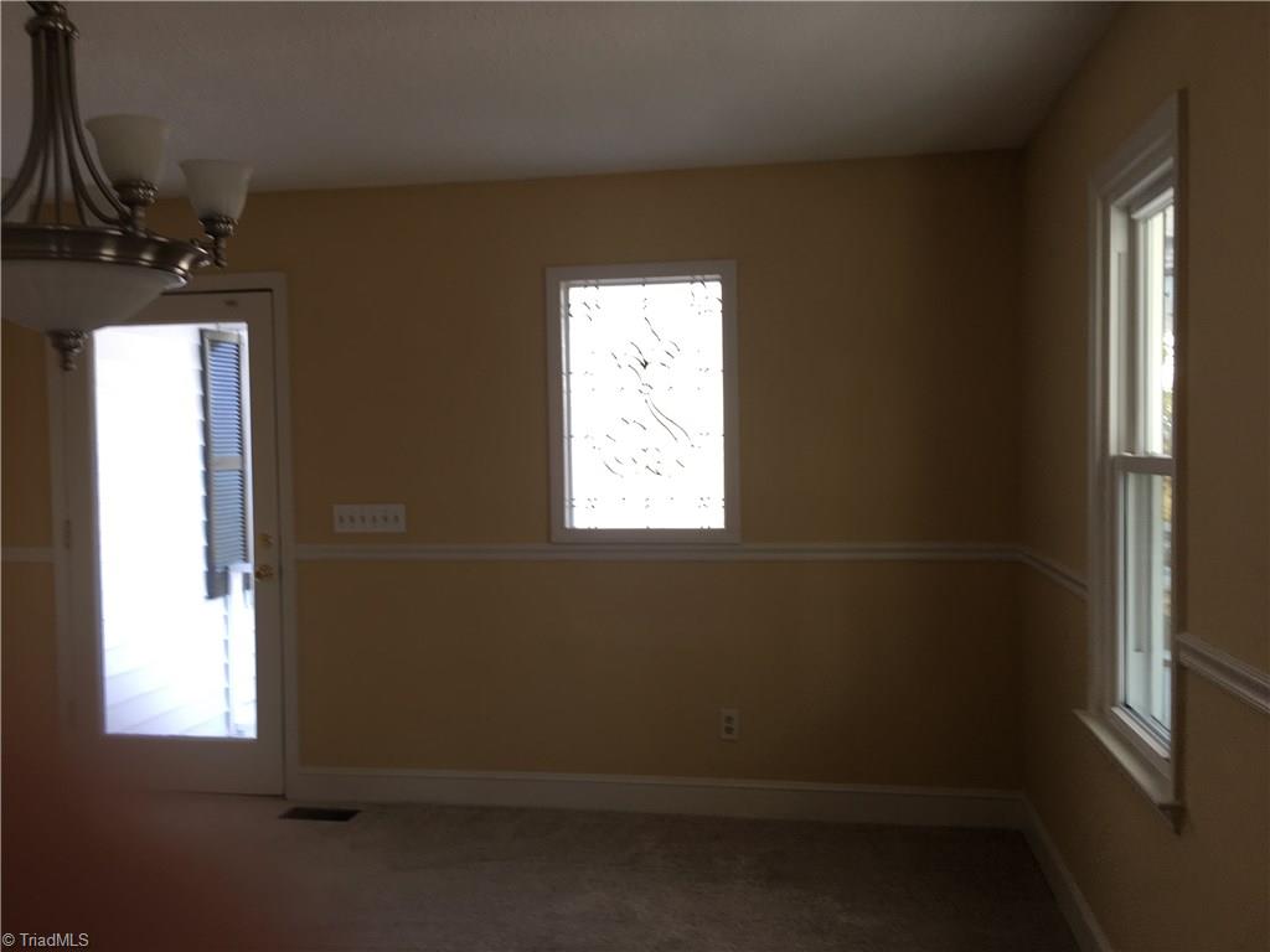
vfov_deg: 48.2
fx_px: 1064
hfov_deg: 61.7
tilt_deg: -2.8
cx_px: 635
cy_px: 476
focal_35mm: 29
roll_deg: +1.1
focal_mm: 4.15
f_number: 2.2
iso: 25
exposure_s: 1/40
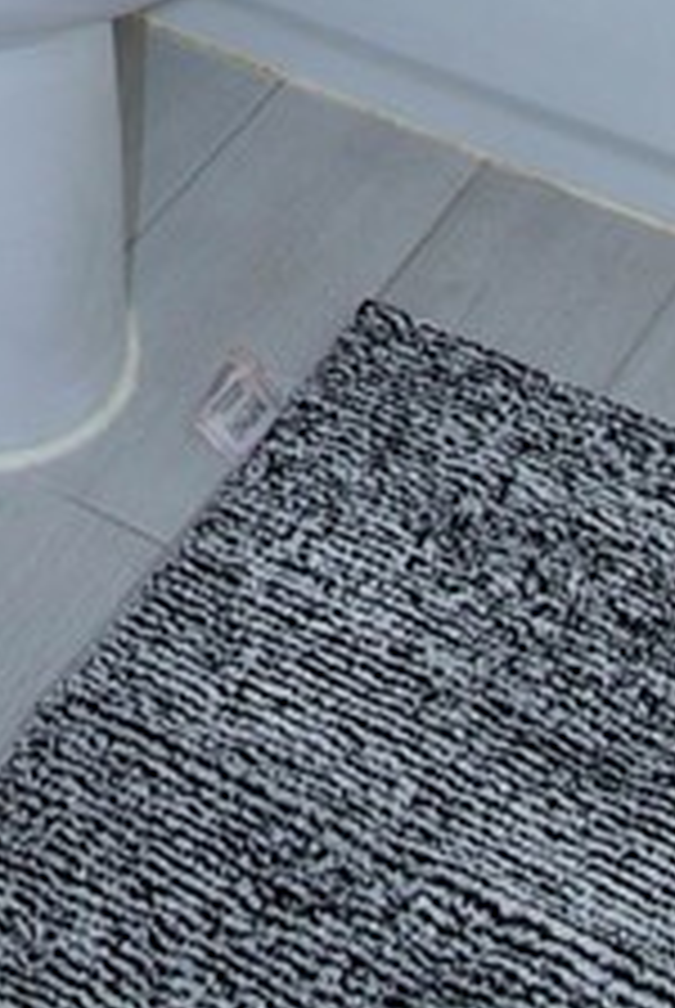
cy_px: -1141
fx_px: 3252
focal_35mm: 116
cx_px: -493
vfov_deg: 14.1
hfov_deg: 11.1
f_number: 4
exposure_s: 1/60
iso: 200
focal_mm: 16
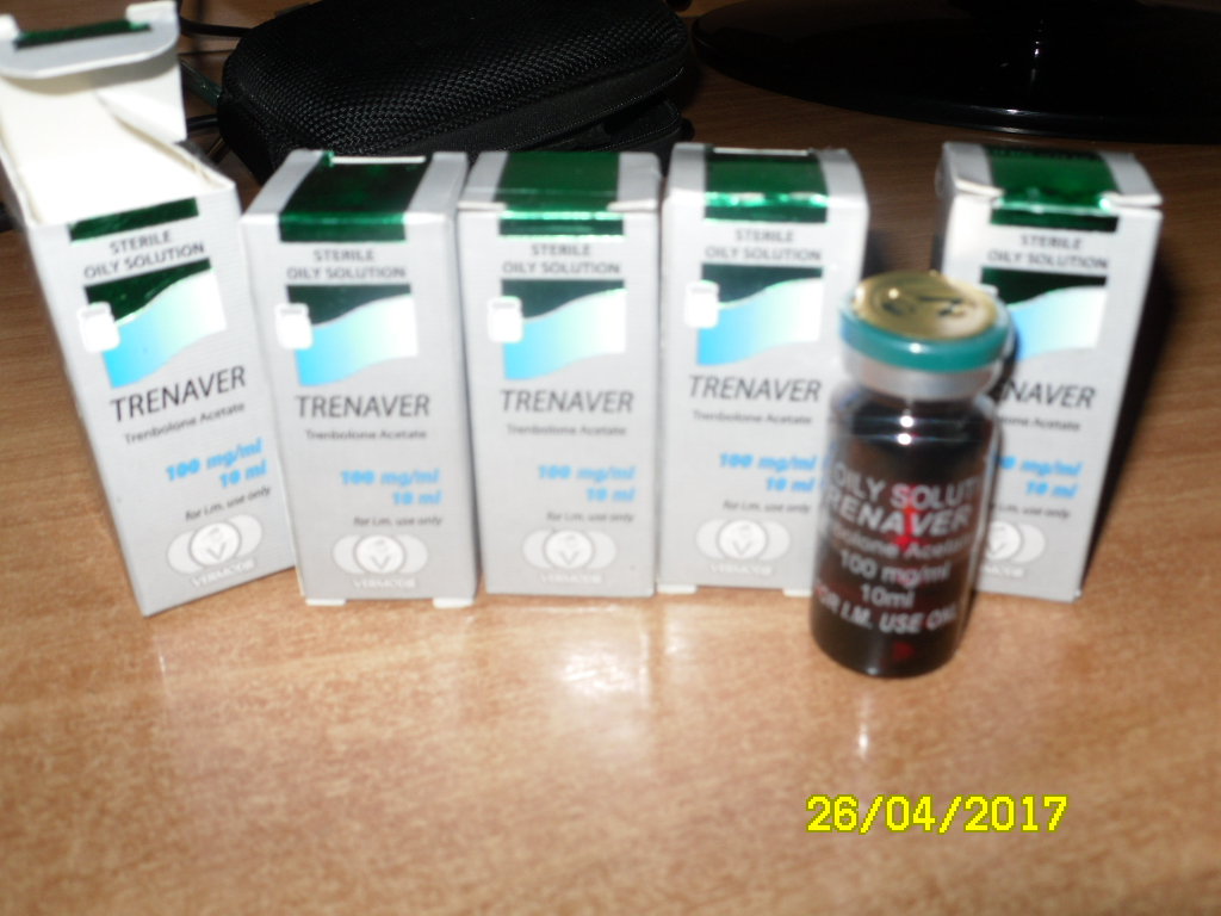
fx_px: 1587
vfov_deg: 32.2
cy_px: 458
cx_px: 610
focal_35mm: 45
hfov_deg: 42.1
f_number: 3.5
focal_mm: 6.3
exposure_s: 1/45
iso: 80
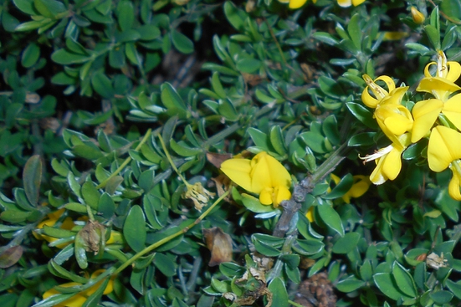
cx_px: 422
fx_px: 742
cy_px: 90
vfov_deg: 23.2
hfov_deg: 32.6
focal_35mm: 58
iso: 80
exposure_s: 1/125
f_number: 8.5
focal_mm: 5.1
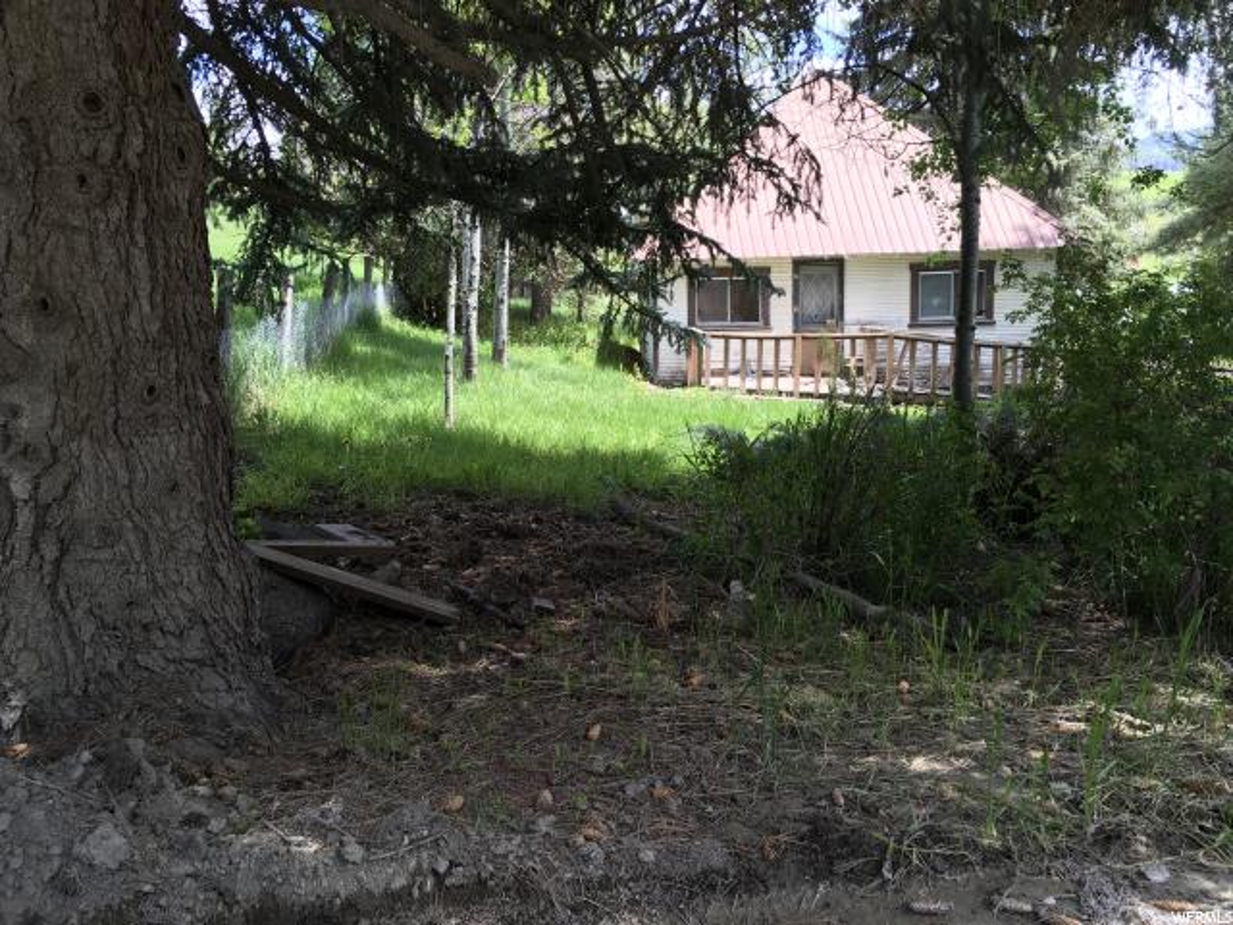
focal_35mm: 29
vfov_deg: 48.2
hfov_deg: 61.7
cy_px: 462
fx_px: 1033
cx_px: 616
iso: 25
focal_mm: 4.15
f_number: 2.2
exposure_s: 1/208
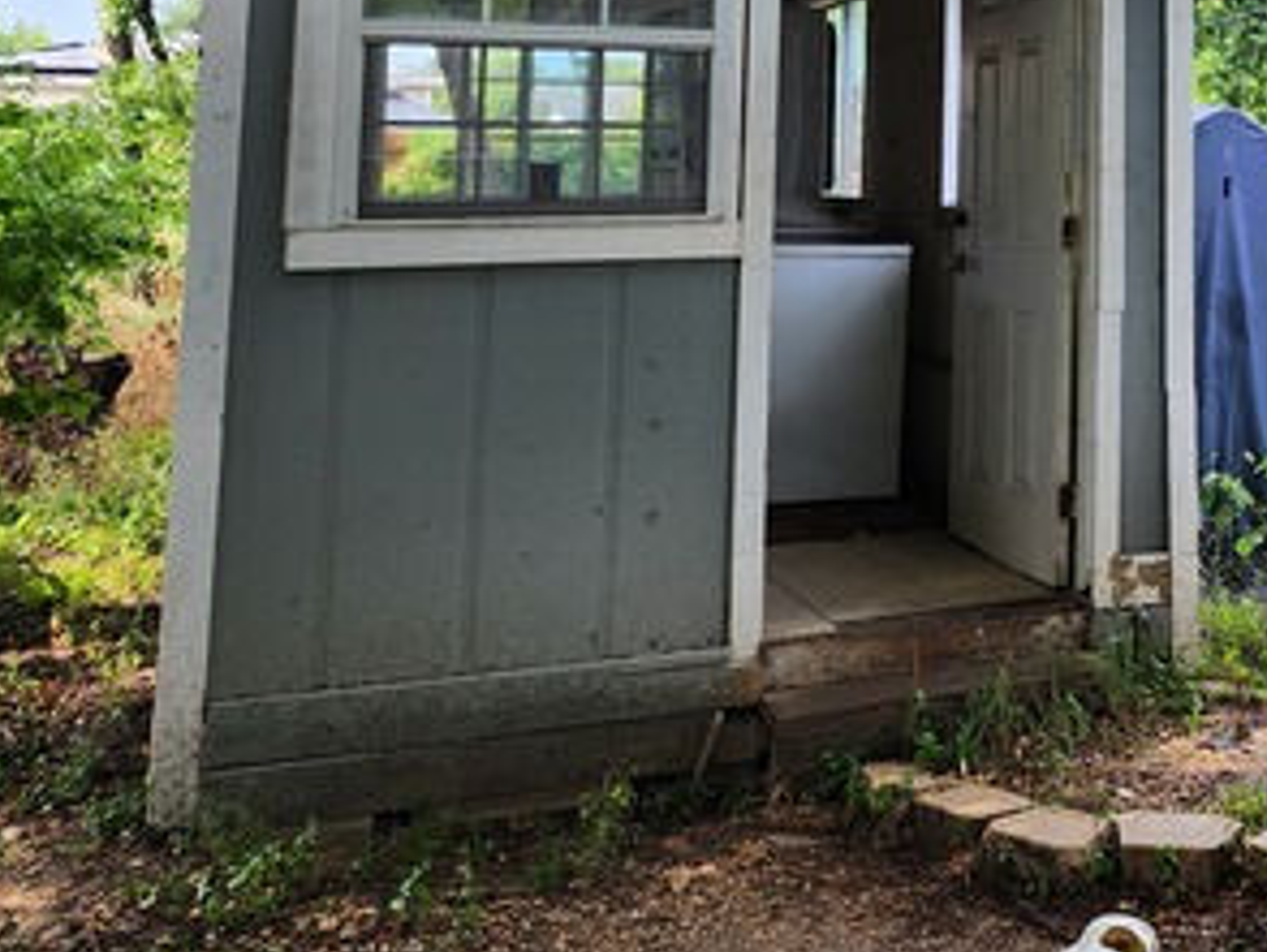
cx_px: 1258
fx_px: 1832
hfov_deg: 34.8
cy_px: 0
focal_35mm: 50
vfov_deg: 27.5
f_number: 1.8
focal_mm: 6.4
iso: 40
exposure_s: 1/180
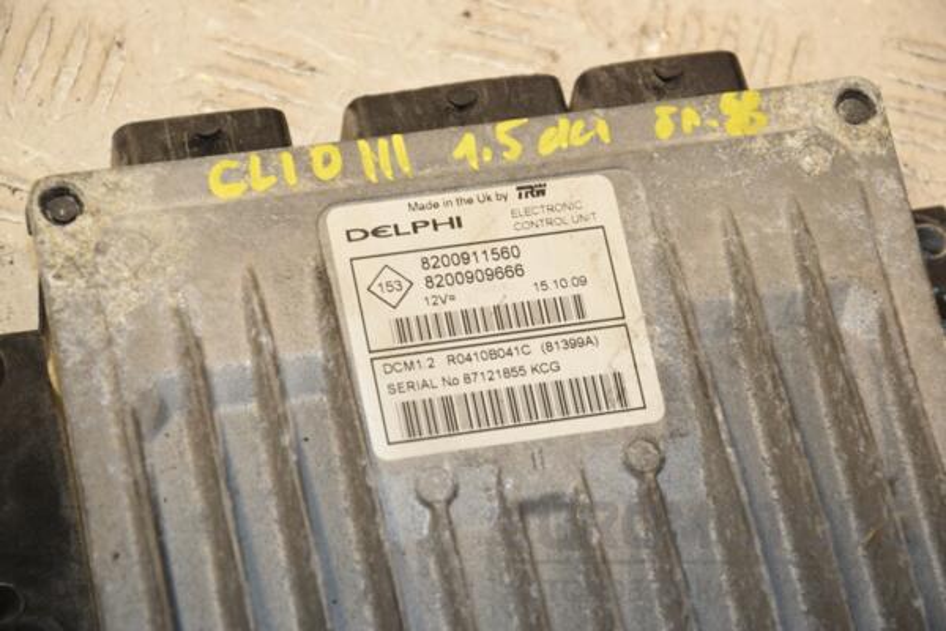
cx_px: 473
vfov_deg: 8.7
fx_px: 4138
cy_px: 316
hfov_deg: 13.0
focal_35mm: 158
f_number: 7.1
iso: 800
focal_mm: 105
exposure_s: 1/200
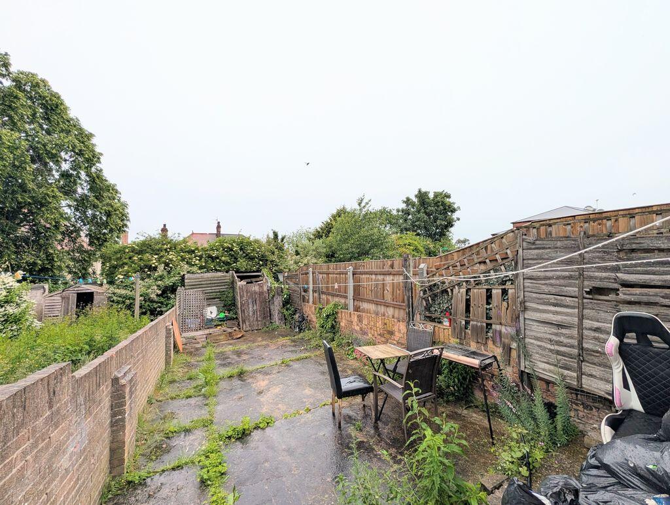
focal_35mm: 12
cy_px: 252
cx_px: 335
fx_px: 233
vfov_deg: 94.6
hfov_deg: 110.5
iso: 53
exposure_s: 1/2545
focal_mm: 2.02
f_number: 1.7
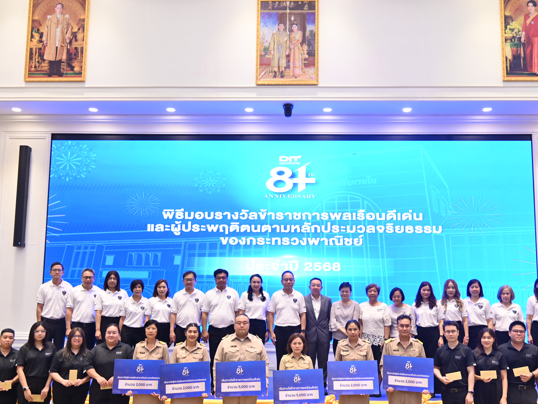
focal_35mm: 34
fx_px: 528
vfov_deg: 41.7
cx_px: 278
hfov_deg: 53.9
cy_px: 226
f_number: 4
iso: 1100
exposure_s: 1/80
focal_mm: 24
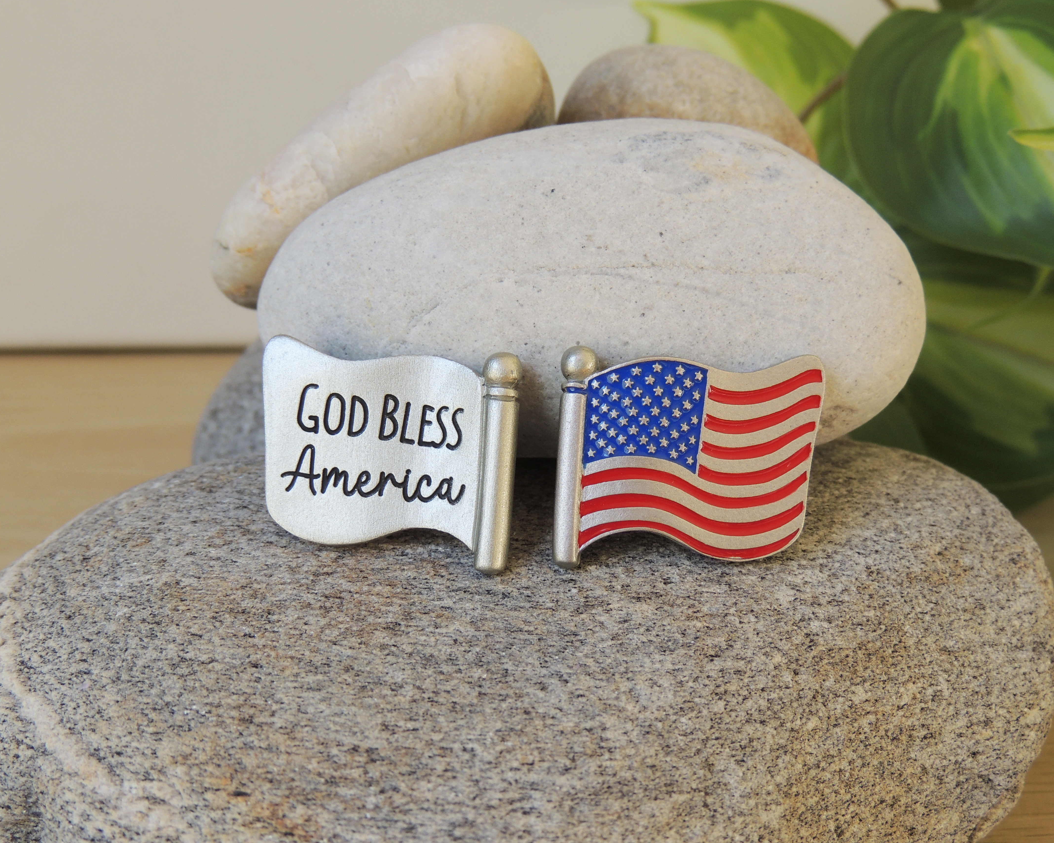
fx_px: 1528
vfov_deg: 30.8
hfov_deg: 38.0
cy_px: 423
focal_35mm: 49
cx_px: 504
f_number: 3.5
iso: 100
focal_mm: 8.3
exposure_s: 1/50
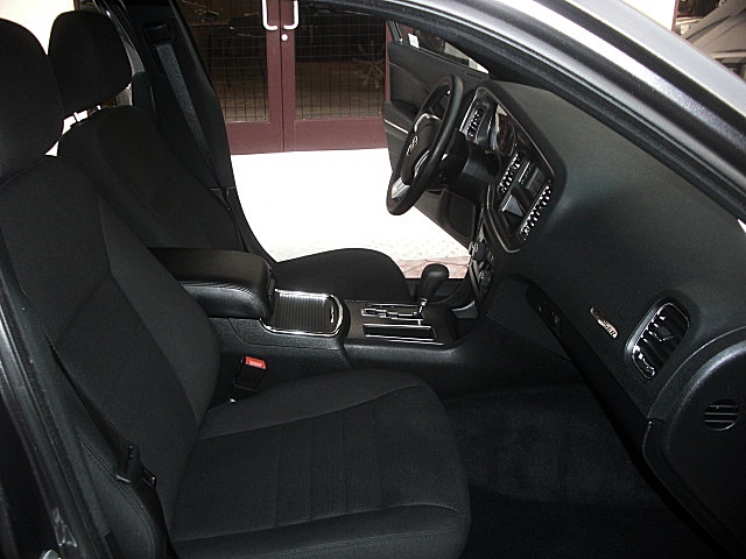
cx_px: 373
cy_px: 280
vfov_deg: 39.7
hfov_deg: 51.4
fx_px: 776
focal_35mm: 36
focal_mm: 6.3
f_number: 2.8
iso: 200
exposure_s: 1/60
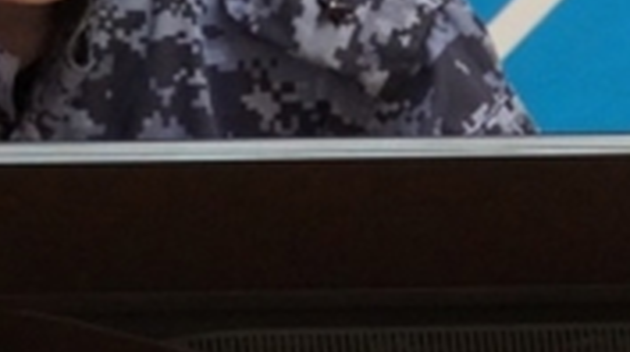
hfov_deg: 2.8
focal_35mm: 773
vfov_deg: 1.6
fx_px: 12896
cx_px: 59
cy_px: -110
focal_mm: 116
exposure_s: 1/200
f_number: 5.6
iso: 4000
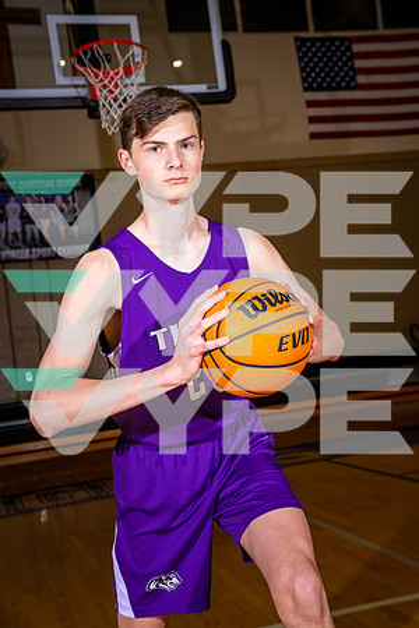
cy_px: 314
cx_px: 210
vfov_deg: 41.9
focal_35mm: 47
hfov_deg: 28.6
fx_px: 820
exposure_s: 1/125
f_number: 5.6
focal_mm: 47
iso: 200
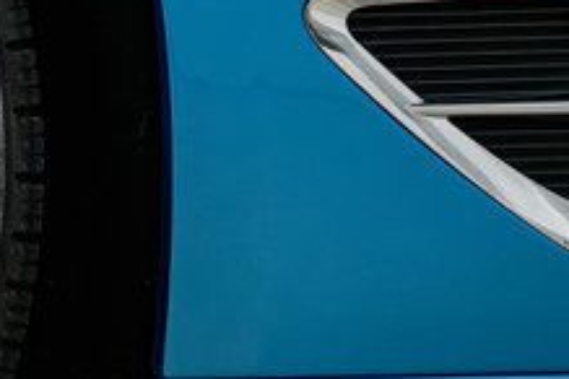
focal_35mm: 154
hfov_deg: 11.4
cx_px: -720
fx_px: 2434
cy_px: 191
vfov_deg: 8.9
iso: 1600
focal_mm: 33
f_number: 4.5
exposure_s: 1/50
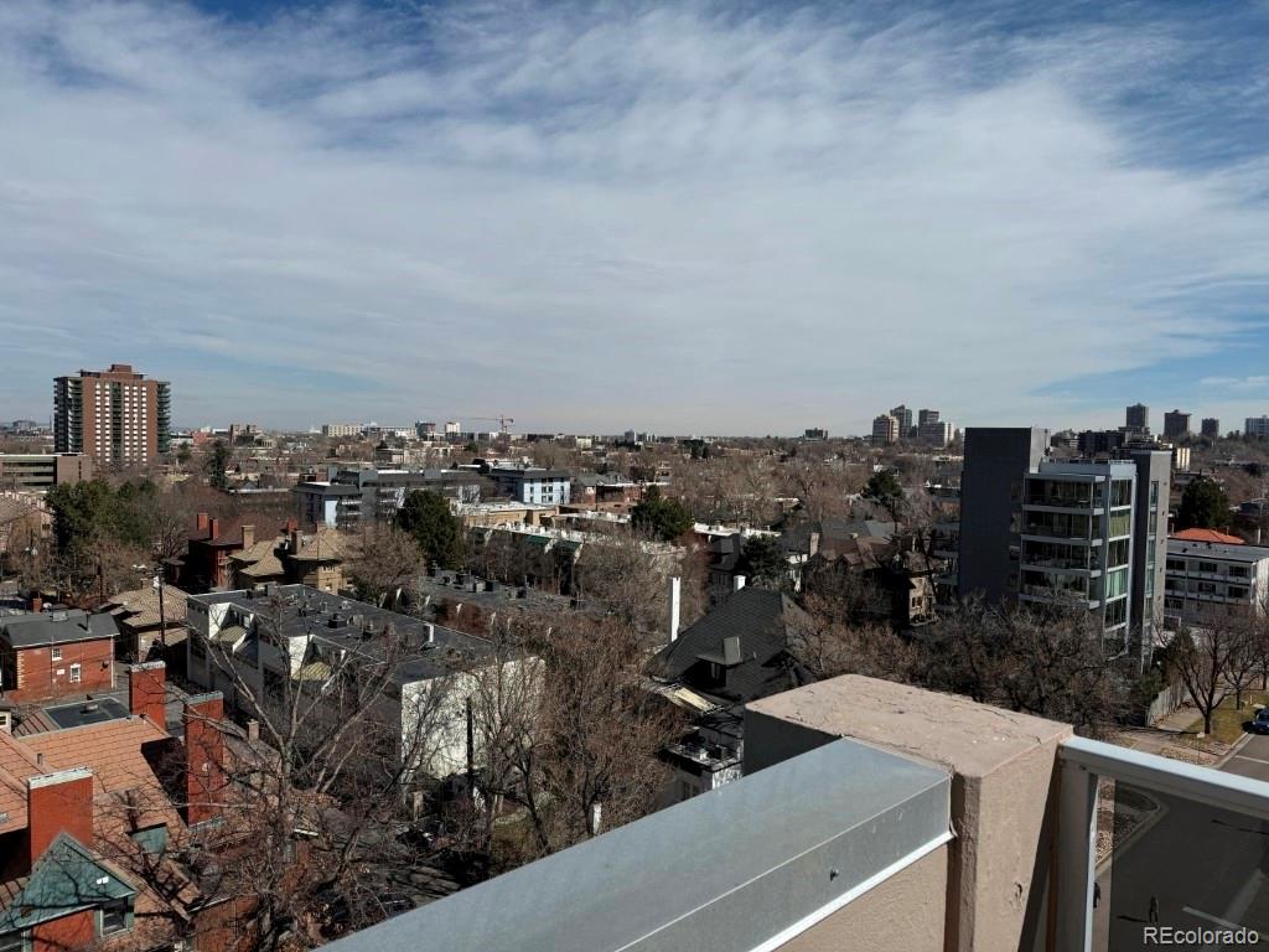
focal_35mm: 24
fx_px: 880
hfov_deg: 71.6
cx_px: 634
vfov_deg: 56.8
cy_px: 476
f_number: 1.78
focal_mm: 6.76
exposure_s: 1/9091
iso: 80
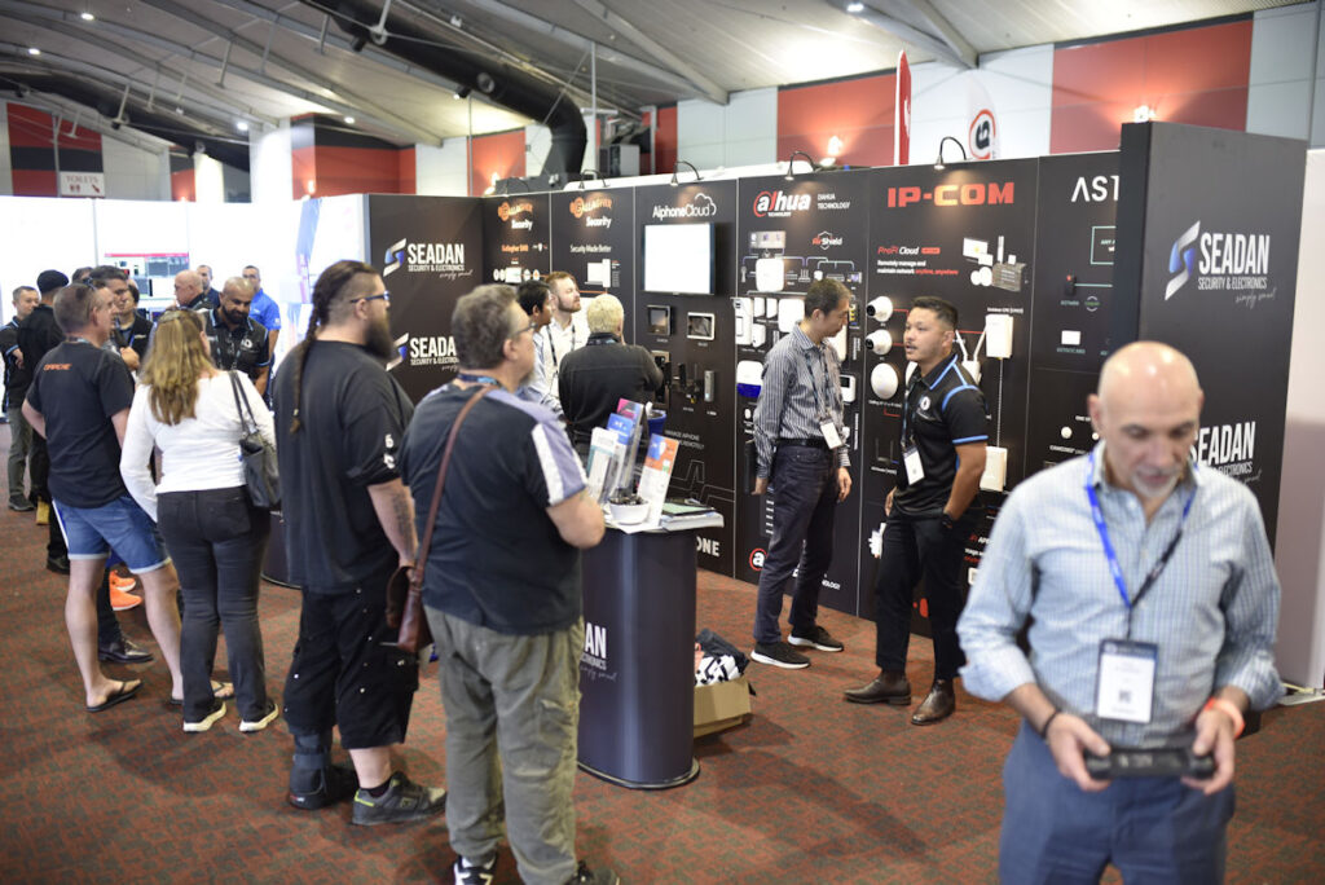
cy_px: 442
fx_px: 1289
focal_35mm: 35
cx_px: 662
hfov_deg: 54.4
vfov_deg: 37.9
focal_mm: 35
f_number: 1.8
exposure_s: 1/60
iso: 800
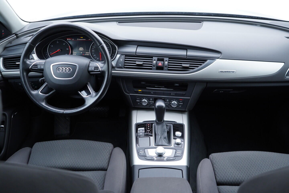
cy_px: 96
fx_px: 289
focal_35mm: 36
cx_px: 144
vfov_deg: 36.9
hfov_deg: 53.1
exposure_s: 1/40
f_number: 2.8
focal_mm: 24
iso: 250
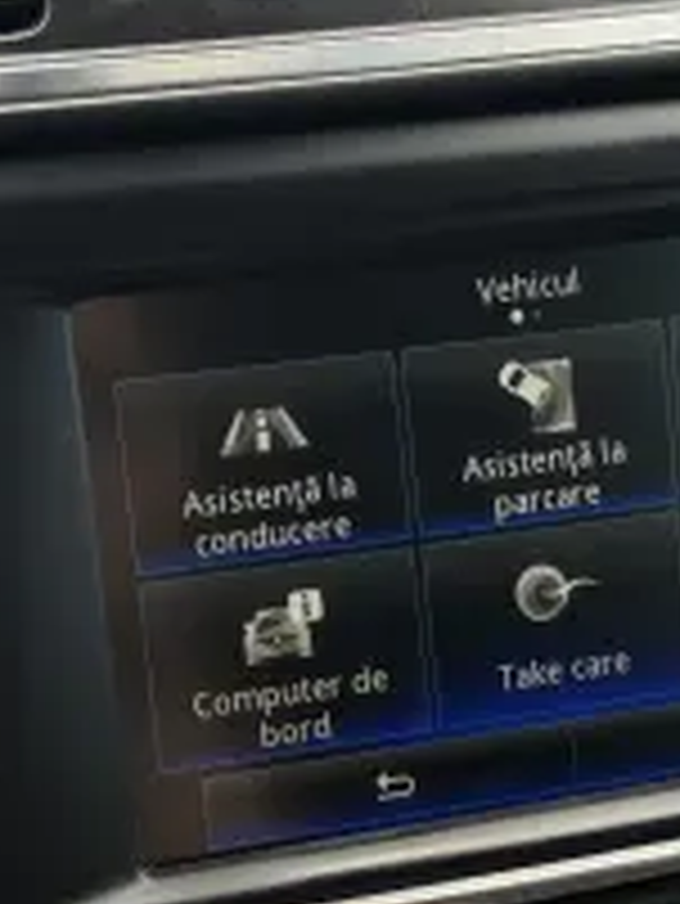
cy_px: 526
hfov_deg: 17.2
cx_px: 396
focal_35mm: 86
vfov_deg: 22.7
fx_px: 2250
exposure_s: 1/248
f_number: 1.78
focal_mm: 6.76
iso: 64
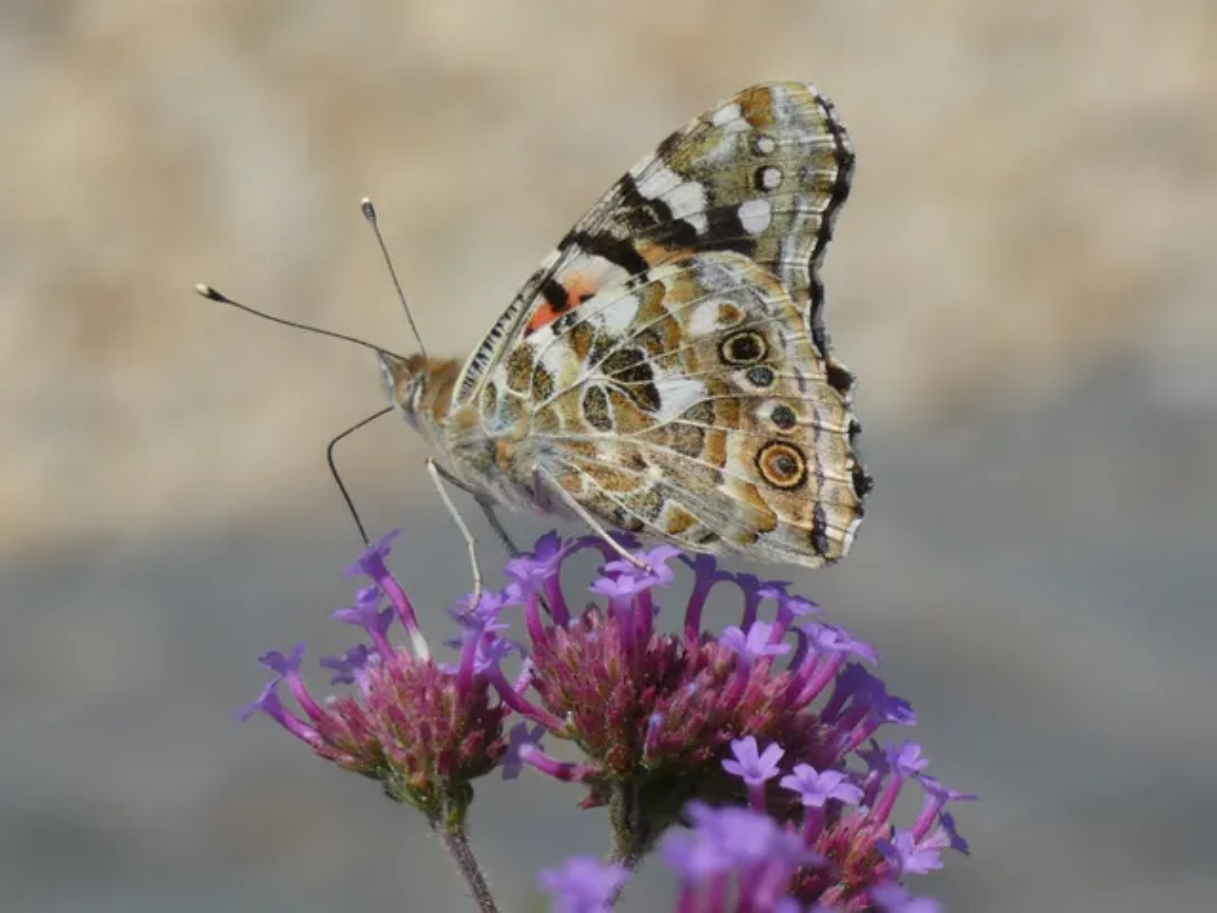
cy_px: 456
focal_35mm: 258
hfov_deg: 7.7
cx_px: 608
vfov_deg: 5.8
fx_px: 9071
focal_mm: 46.2
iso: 80
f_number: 5.5
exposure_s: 1/500
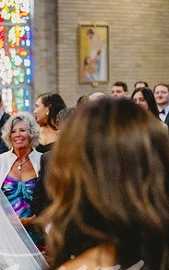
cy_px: 170
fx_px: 863
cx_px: -66
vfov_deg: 17.8
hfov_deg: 10.9
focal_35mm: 117
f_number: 2.8
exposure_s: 1/250
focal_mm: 58
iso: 6400
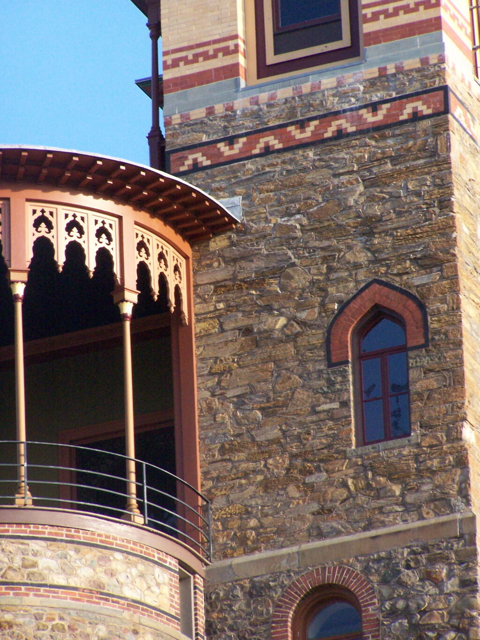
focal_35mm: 288
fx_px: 5324
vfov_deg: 6.9
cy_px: 320
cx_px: 240
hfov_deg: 5.2
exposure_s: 1/800
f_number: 5
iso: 400
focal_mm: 47.7
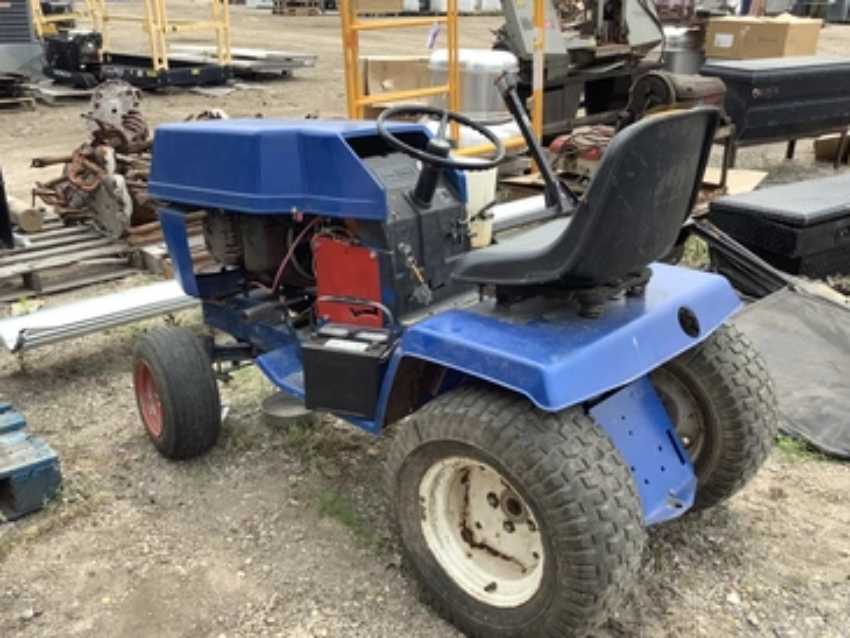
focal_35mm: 34
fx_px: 835
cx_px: 405
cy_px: 347
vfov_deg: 41.8
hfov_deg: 53.9
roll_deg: -1.4
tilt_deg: -24.6
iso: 25
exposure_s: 1/497
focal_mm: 3.3
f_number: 2.4
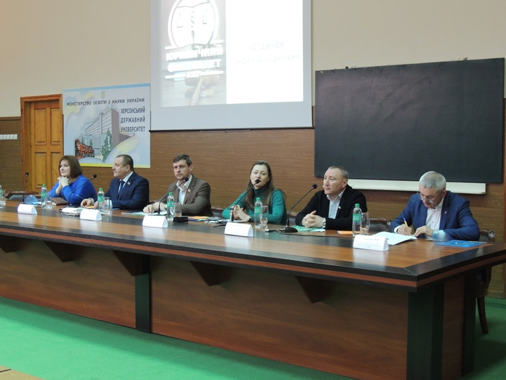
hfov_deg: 38.2
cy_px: 190
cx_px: 253
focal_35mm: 50
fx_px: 731
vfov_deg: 29.1
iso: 450
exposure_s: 1/13
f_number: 3.6
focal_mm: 8.9
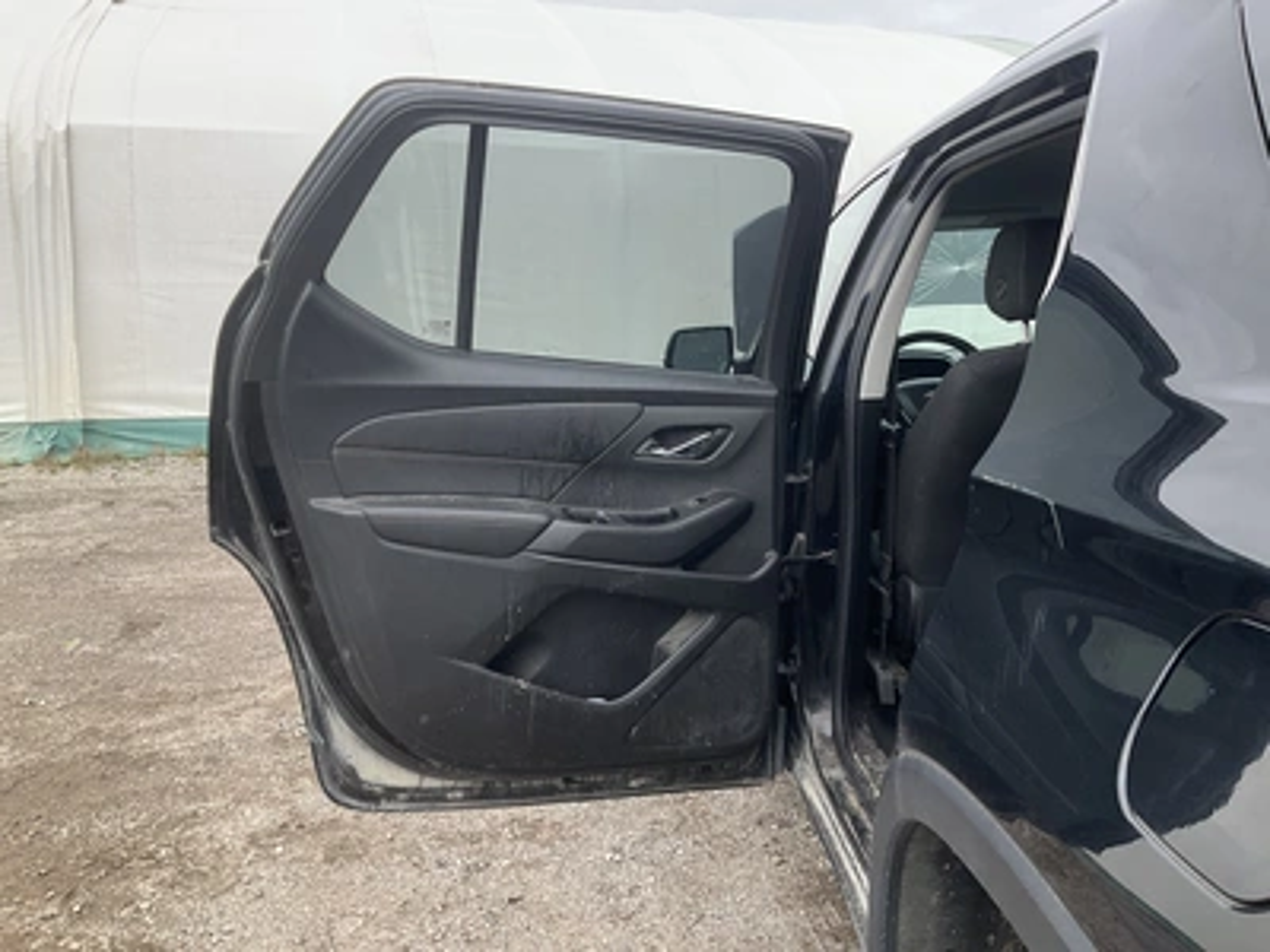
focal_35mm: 29
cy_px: 476
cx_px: 635
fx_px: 1064
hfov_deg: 61.7
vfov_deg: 48.2
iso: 25
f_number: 1.8
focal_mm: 3
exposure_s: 1/574
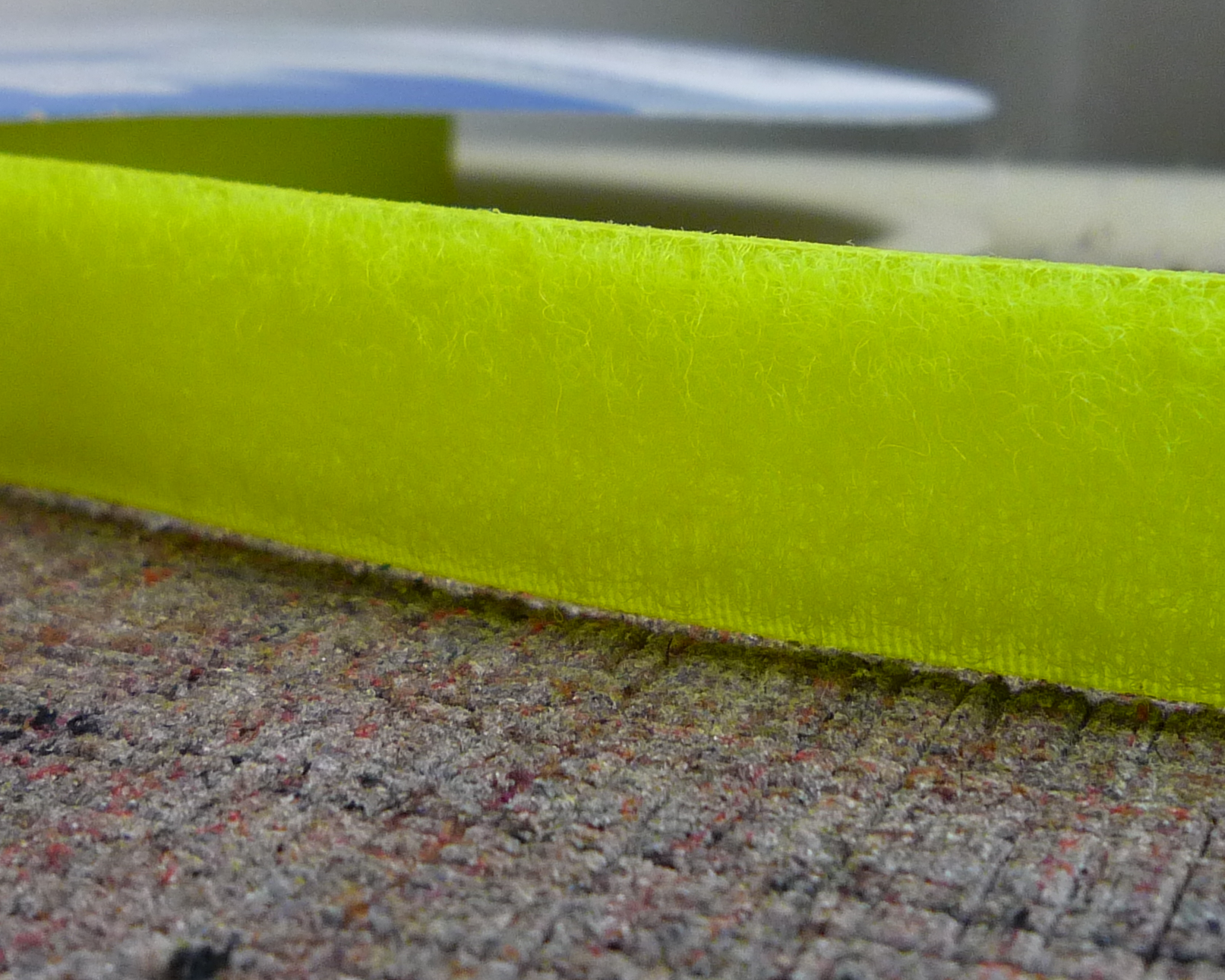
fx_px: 2067
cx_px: 554
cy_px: 435
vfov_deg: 26.7
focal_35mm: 57
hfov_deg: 33.0
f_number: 2.8
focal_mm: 4.5
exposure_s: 1/30
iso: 200
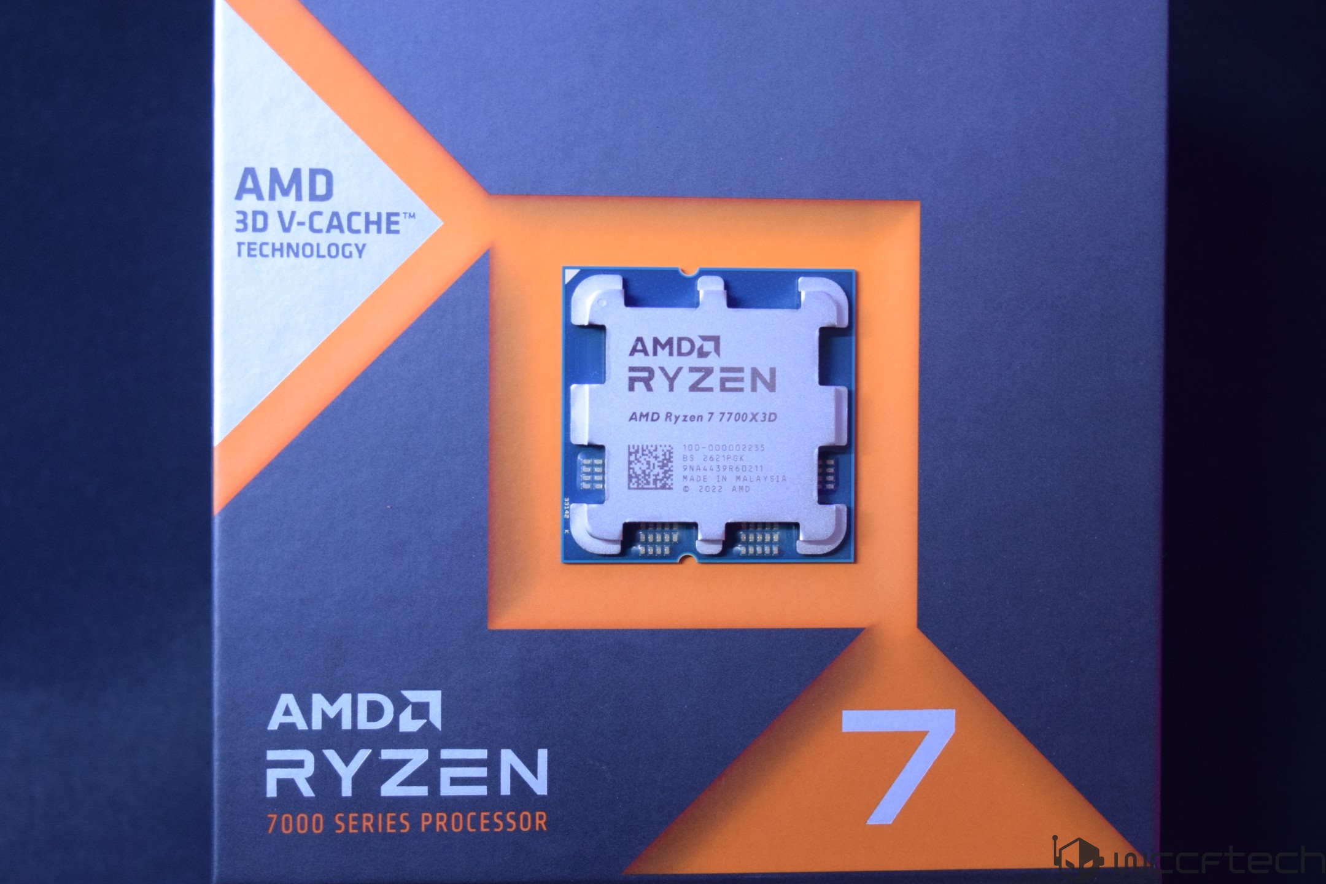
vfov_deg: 19.7
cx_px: 663
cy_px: 442
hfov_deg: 29.2
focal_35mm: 69
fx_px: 2541
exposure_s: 1/15
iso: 1600
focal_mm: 46
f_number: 5
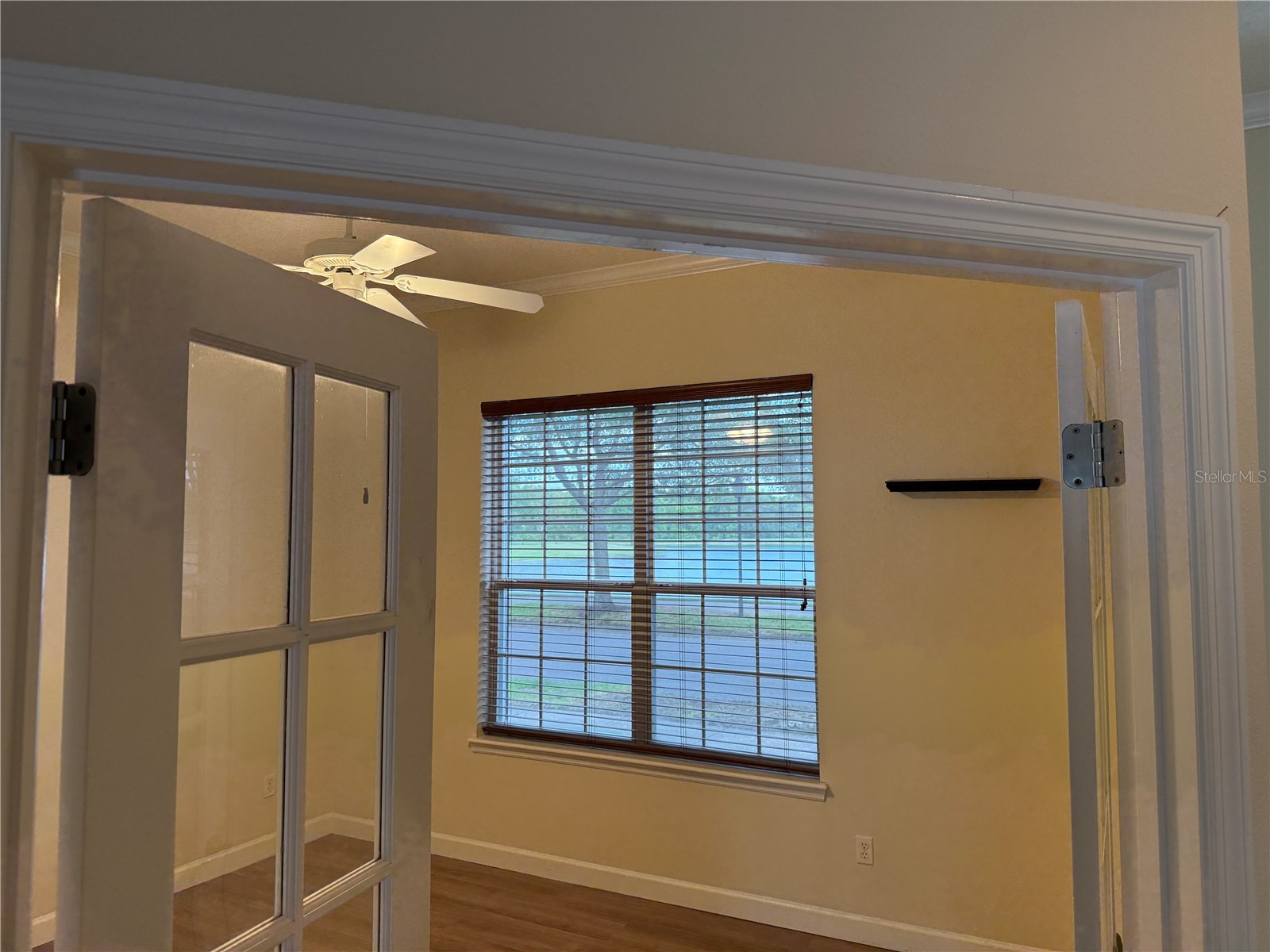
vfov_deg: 56.8
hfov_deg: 71.6
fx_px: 881
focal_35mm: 24
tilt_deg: +3.2
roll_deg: +0.2
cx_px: 635
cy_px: 476
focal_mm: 6.76
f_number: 1.78
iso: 160
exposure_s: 1/121
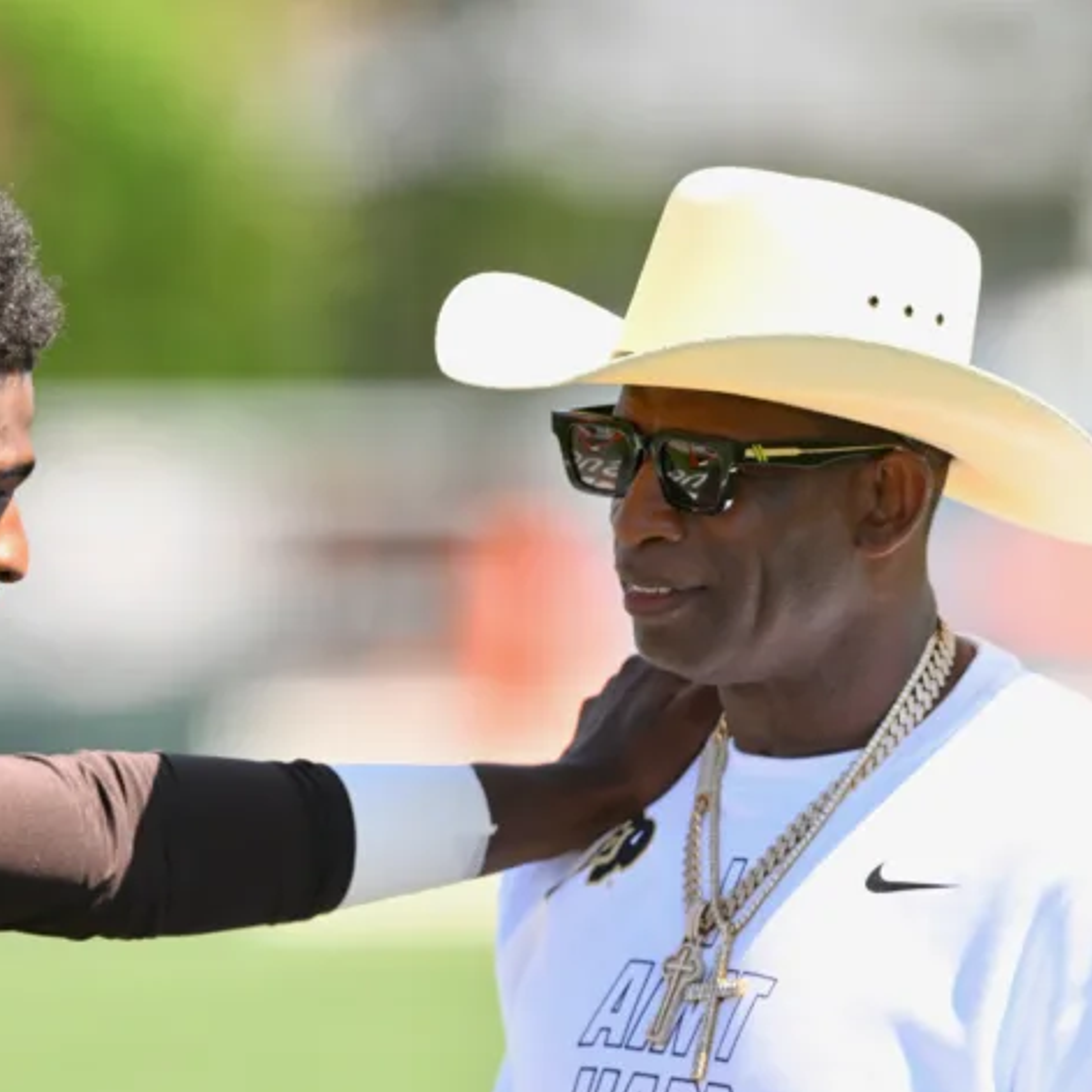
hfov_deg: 2.3
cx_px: 298
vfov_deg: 2.3
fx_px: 27018
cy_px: 576
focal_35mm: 757
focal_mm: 560
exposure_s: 1/400
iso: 250
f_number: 6.3
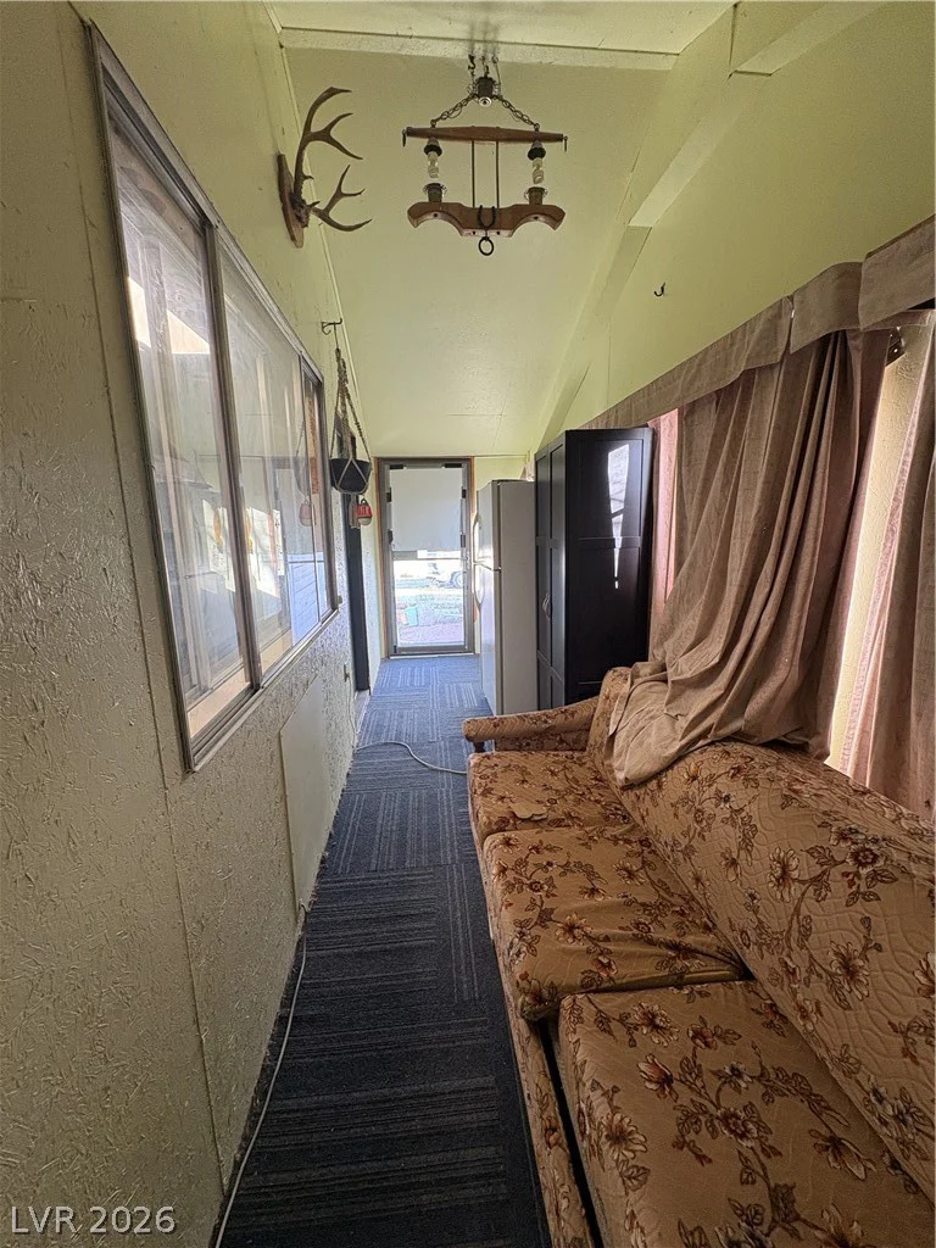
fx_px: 505
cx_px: 468
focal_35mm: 14
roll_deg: +1.1
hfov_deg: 85.7
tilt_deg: -10.5
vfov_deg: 102.1
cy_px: 624
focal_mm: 2.22
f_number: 2.2
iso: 160
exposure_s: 1/120
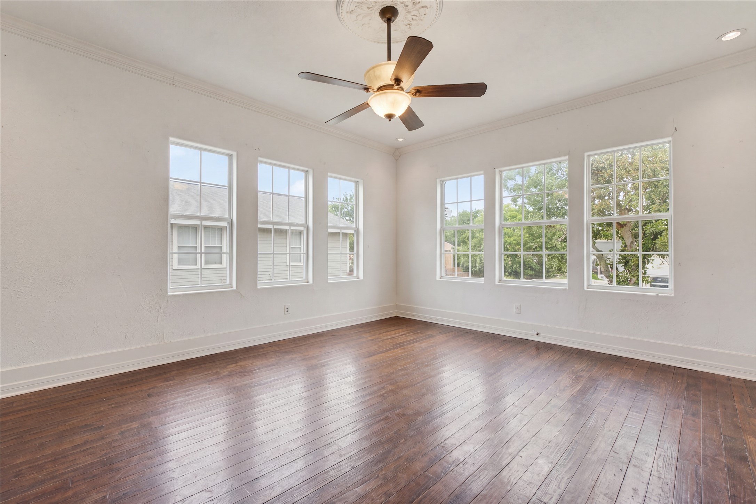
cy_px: 252
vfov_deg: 81.2
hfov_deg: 104.3
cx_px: 378
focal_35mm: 14
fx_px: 294
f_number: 8
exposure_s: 1/2
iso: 320
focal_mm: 14
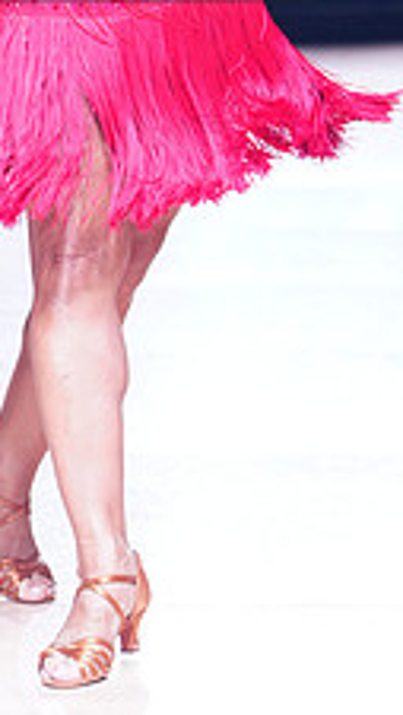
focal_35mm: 189
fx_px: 3581
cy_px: -102
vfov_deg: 11.2
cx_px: -125
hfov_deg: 6.4
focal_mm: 70
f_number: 2.8
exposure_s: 1/400
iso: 1600
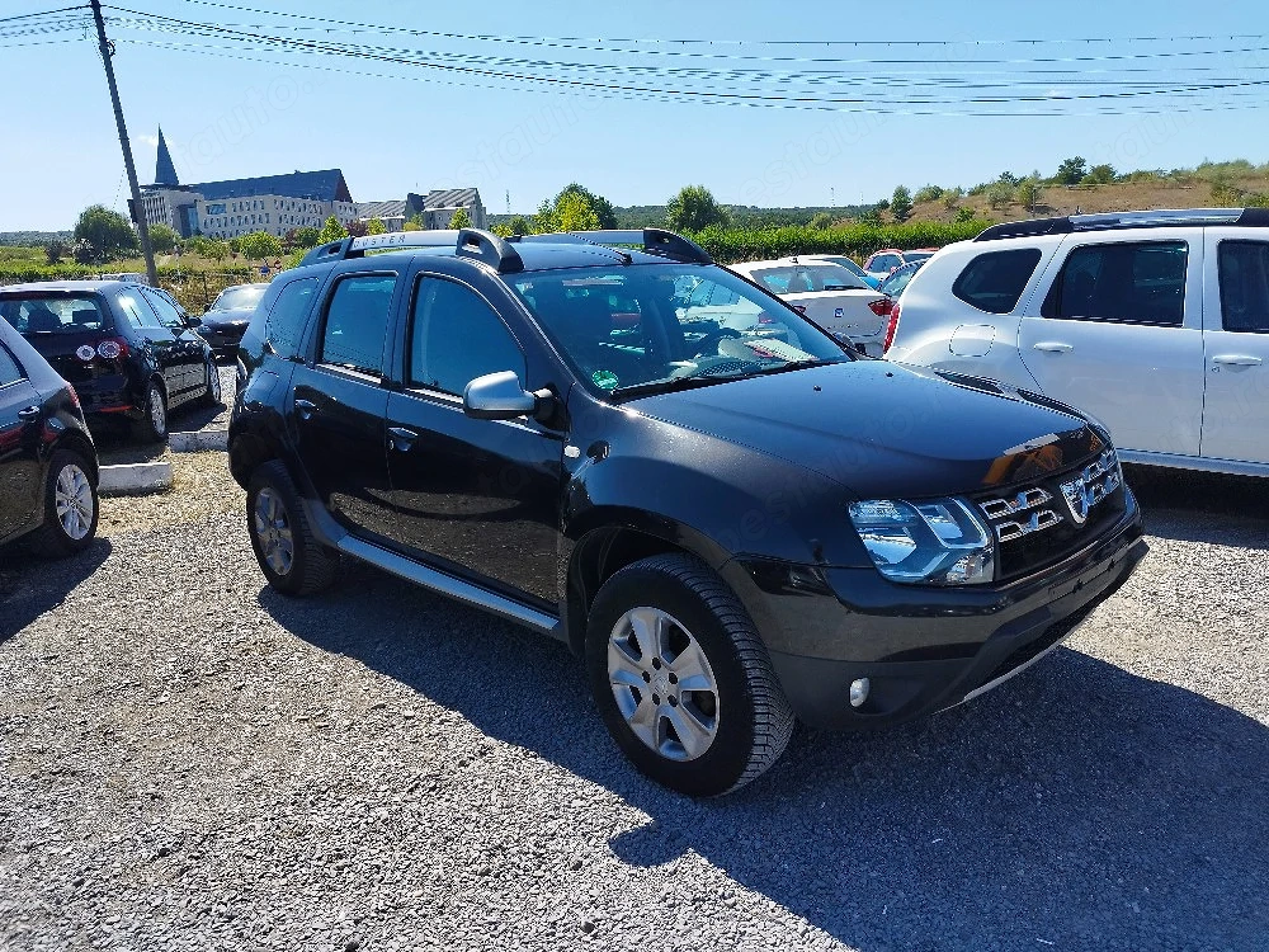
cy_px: 476
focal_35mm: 25
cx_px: 634
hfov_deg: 69.4
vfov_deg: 54.9
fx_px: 916
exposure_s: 1/909
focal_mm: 5.95
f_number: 1.89
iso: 50
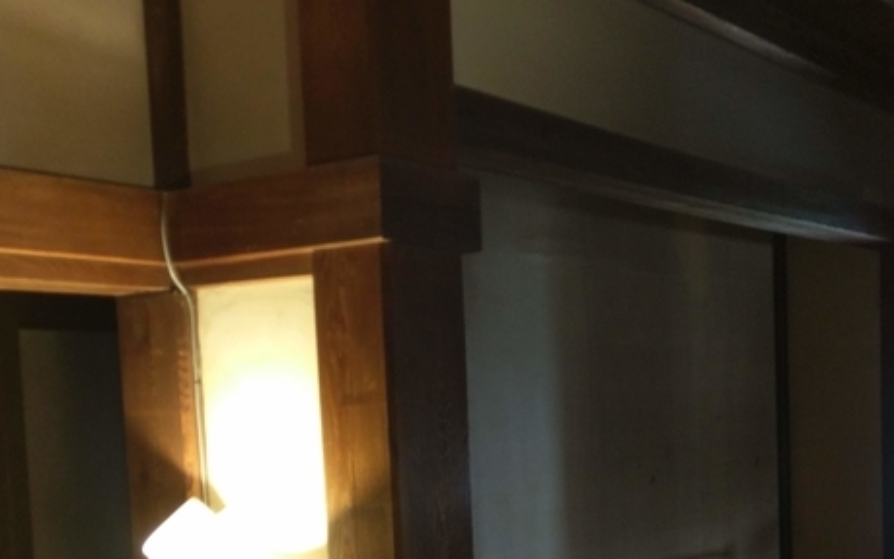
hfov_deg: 40.8
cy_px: 475
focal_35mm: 48
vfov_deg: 26.2
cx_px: 651
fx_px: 1170
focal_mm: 4.58
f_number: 1.8
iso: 250
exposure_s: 1/24
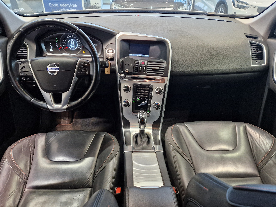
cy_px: 107
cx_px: 135
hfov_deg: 71.6
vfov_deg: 56.8
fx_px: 191
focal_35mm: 24
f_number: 1.8
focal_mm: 5.4
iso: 320
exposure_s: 1/100
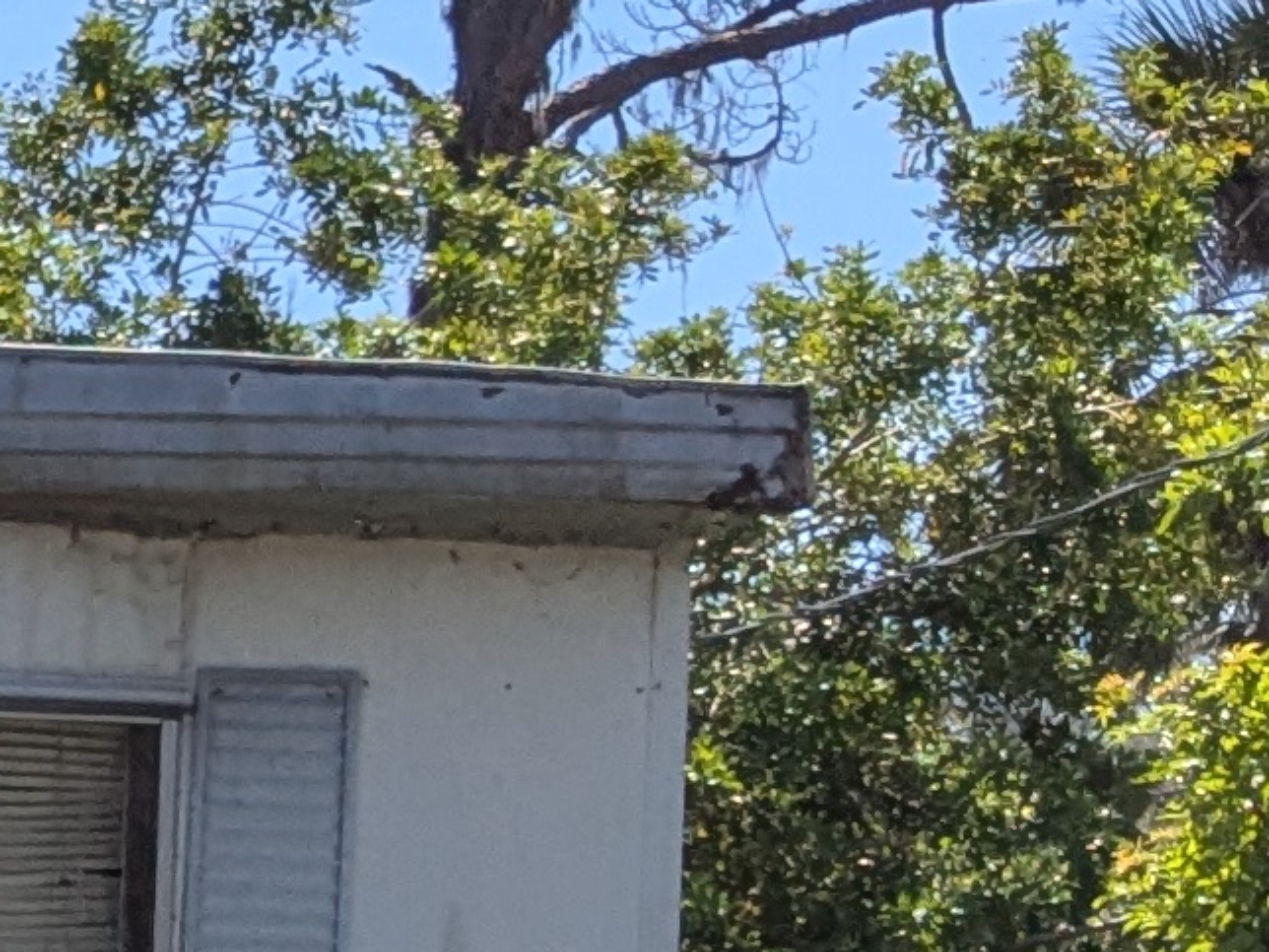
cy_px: 1697
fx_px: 6195
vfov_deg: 8.5
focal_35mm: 169
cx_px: -1663
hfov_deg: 10.3
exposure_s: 1/2924
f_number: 1.73
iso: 60
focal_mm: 4.38
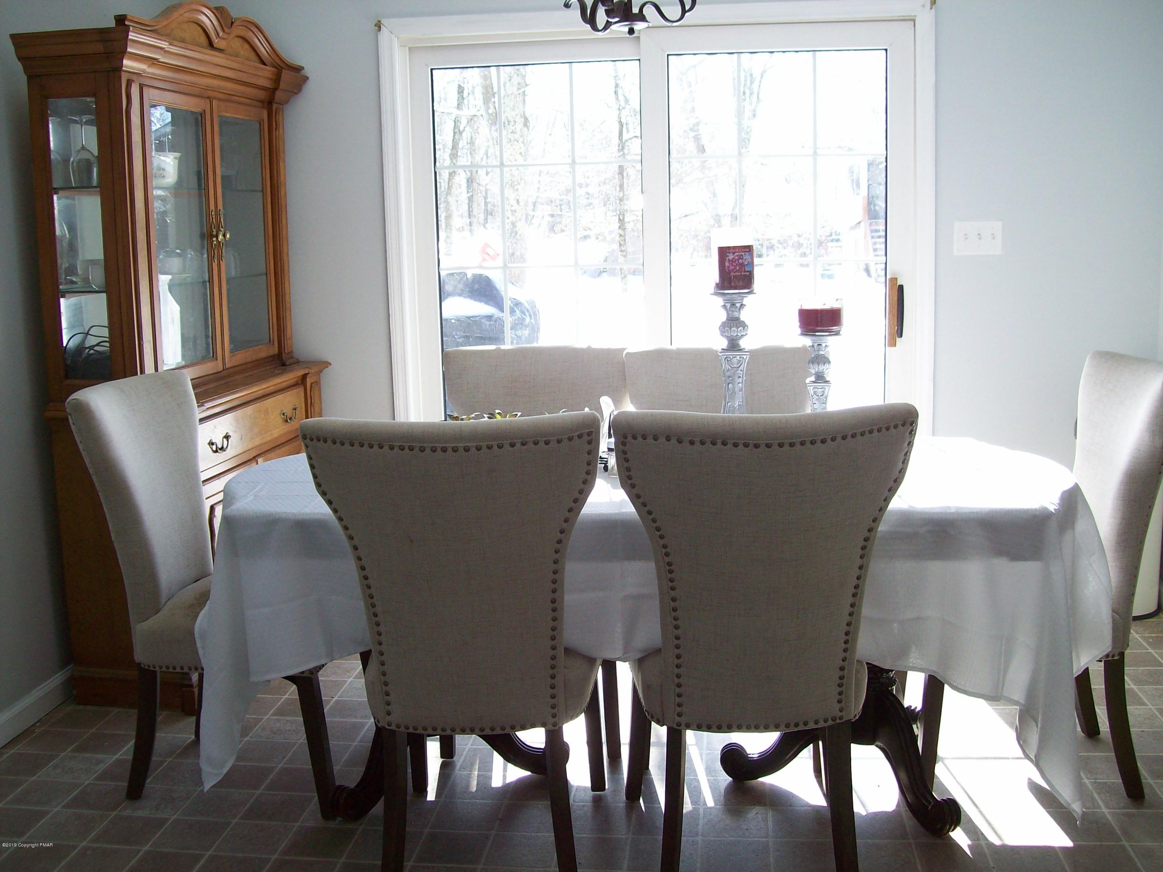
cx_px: 582
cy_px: 436
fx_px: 1209
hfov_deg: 51.4
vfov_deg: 39.7
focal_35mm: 36
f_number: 2.7
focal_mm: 6
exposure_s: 1/149
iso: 80
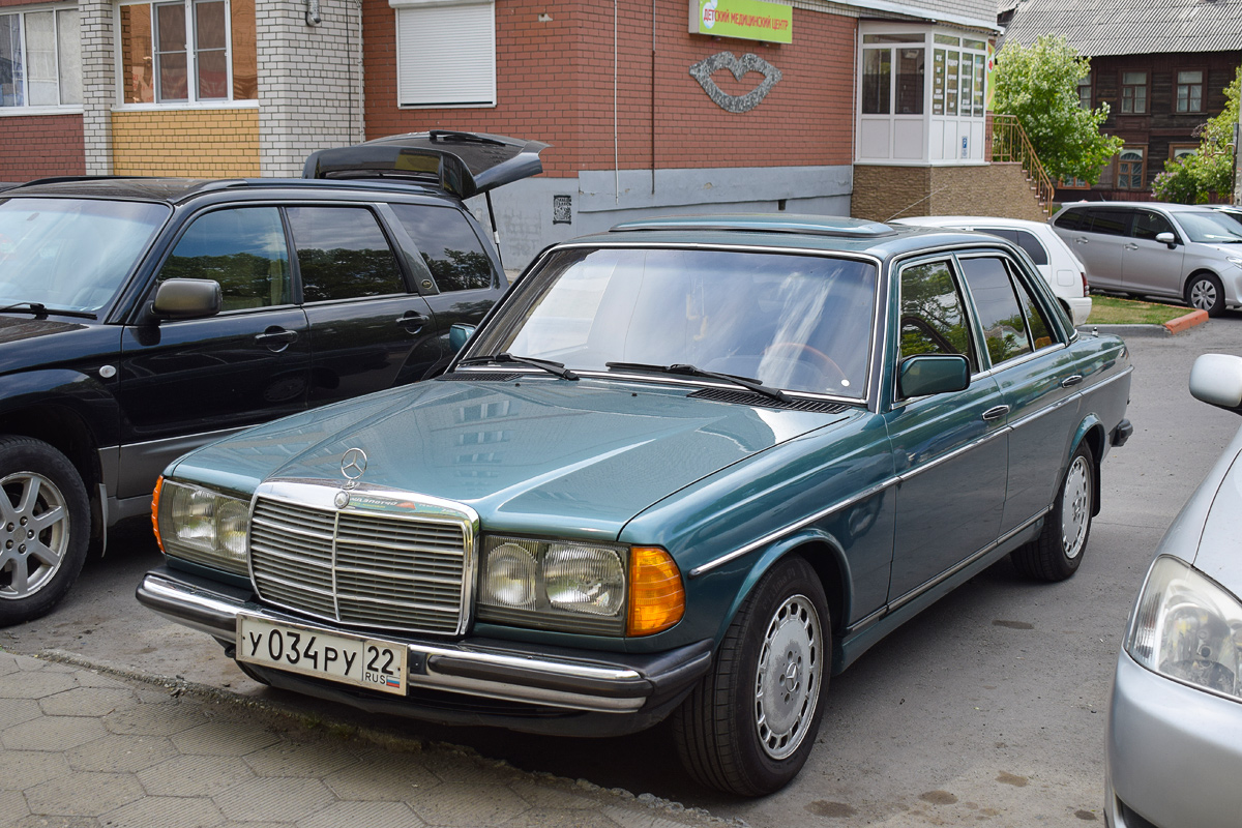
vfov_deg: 34.2
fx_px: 1345
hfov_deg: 49.6
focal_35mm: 39
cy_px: 414
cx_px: 621
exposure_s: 1/800
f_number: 5
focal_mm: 26
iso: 200
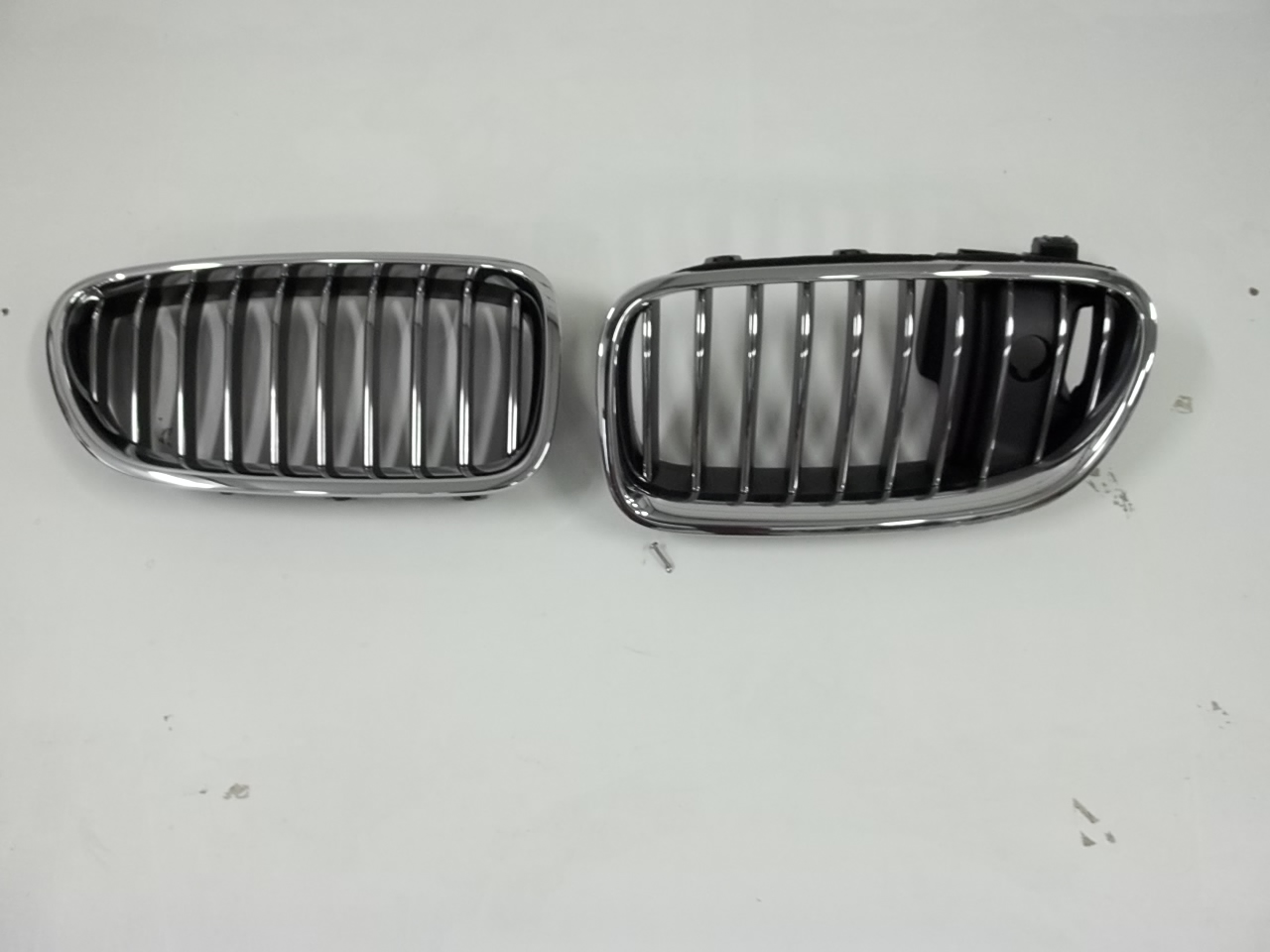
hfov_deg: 55.4
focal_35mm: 33
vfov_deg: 42.9
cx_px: 635
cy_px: 476
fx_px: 1211
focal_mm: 5.9
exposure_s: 1/25
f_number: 3.3
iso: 160
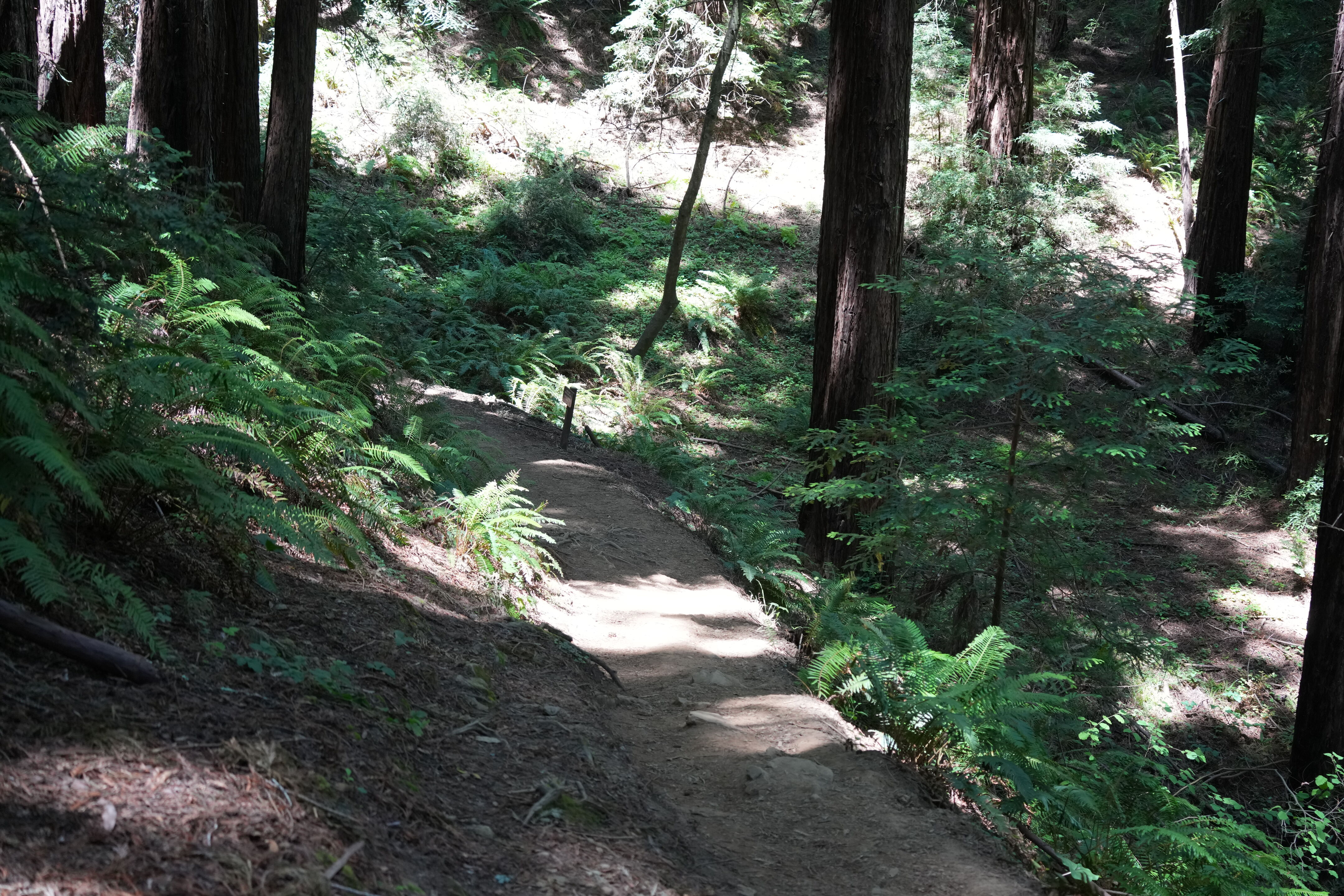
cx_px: 672
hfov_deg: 39.6
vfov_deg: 27.0
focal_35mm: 50
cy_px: 448
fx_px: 1867
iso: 2000
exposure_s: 1/200
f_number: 4.5
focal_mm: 50
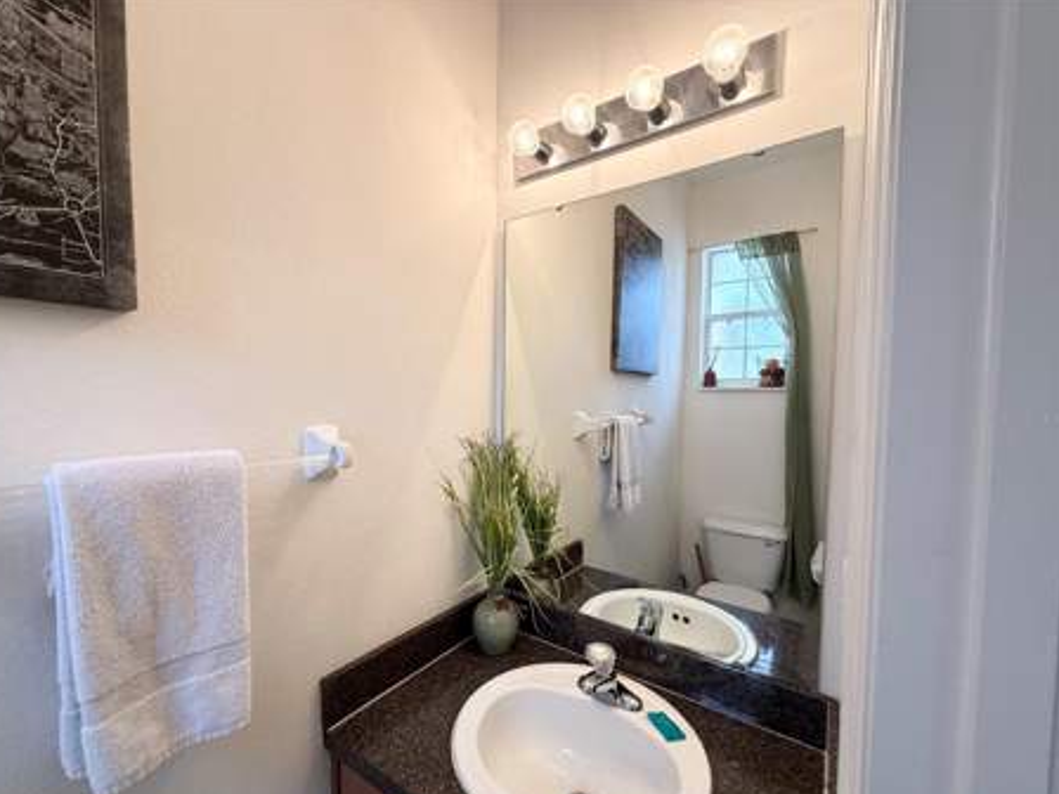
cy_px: 418
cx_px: 496
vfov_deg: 81.7
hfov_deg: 98.0
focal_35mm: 15
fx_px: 459
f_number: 2.2
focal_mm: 2.22
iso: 125
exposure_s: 1/120
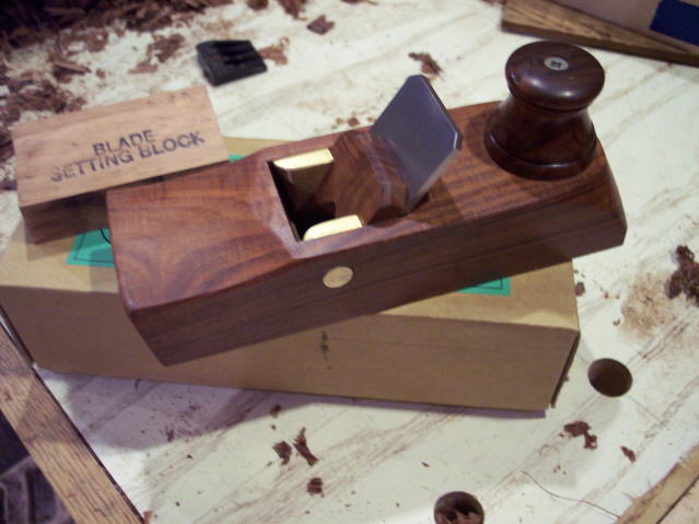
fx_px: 767
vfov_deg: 37.7
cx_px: 350
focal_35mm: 38
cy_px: 262
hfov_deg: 49.0
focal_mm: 8
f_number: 2.8
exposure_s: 1/8
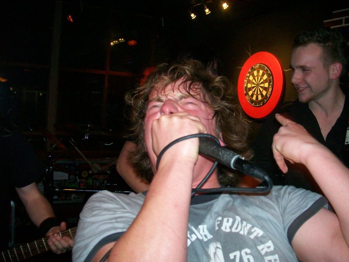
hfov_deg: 50.1
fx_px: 373
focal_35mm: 37
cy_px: 132
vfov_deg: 38.7
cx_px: 178
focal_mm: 6
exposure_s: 1/45.3
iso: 140
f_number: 2.7
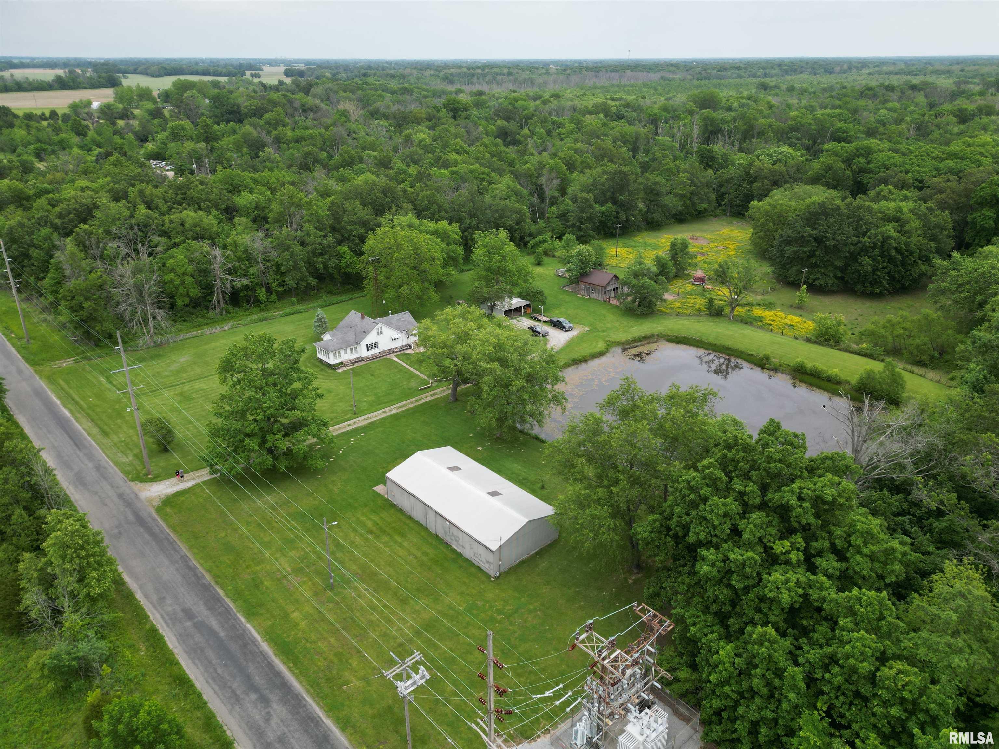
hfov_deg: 71.6
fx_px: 693
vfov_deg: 56.8
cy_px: 374
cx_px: 500
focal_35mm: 24
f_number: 1.7
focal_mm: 6.72
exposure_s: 1/1250
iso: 200
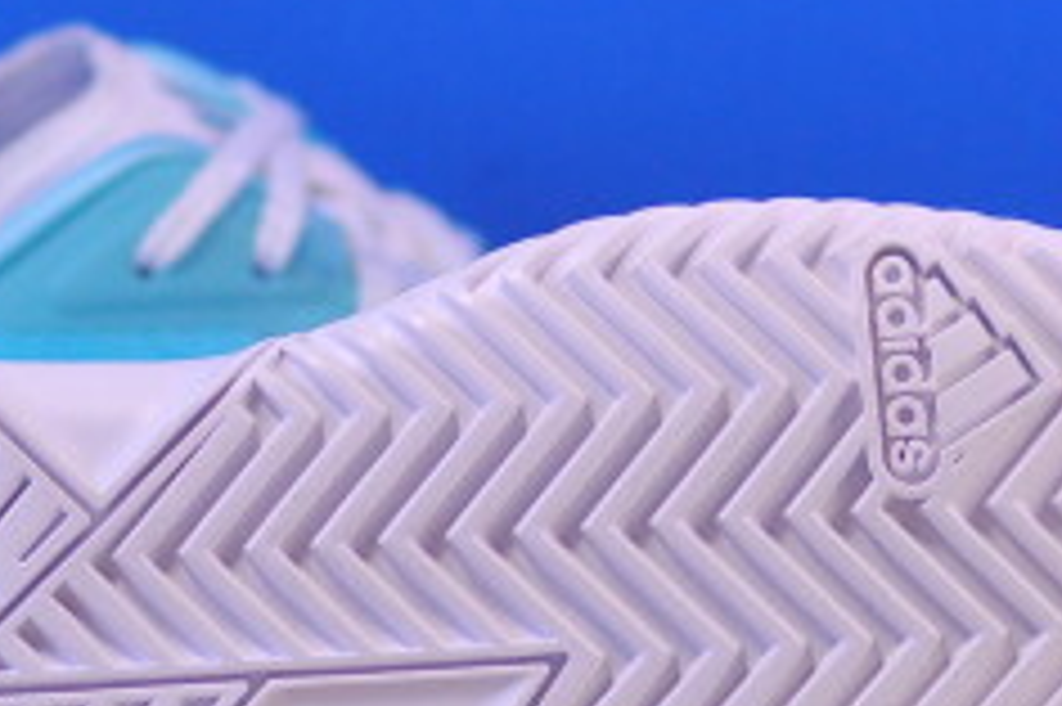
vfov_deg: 5.4
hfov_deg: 8.1
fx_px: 7488
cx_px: 364
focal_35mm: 254
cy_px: 124
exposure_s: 1/320
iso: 250
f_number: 2.5
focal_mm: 50
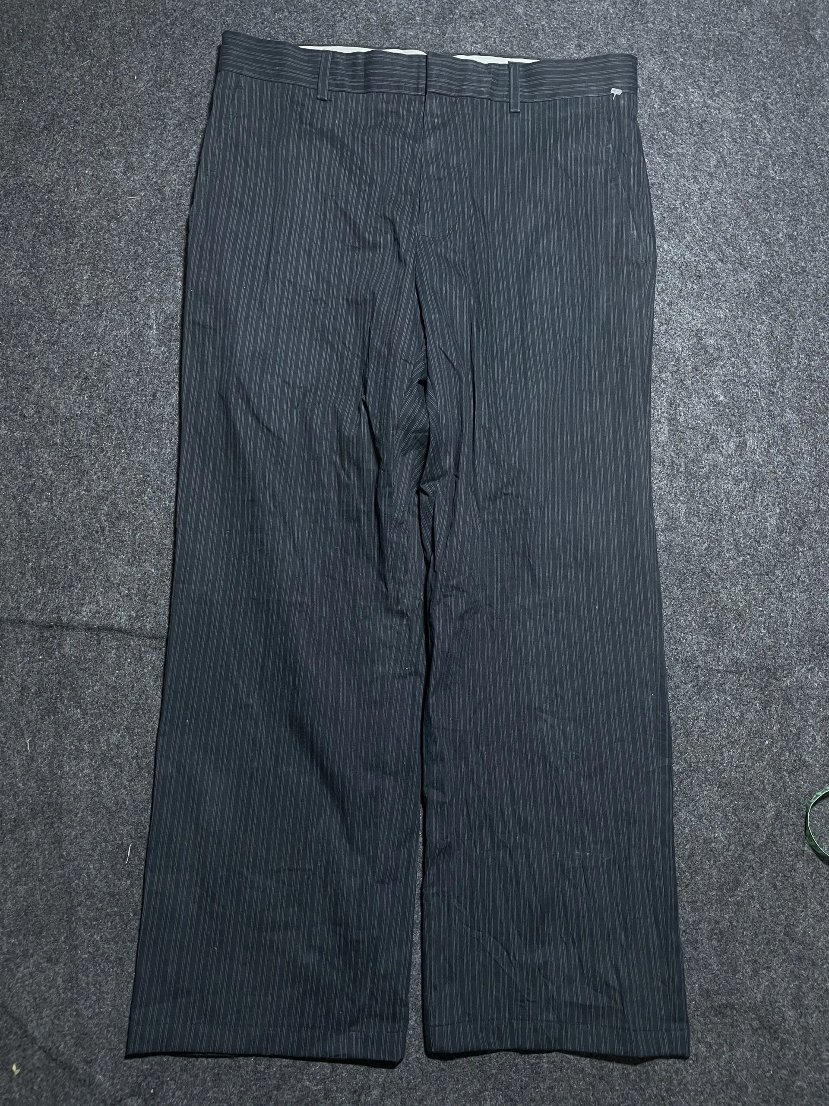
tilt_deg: -53.6
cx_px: 414
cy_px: 553
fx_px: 830
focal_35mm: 26
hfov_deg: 53.1
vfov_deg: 67.3
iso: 160
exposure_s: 1/50
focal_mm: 4.2
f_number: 1.6
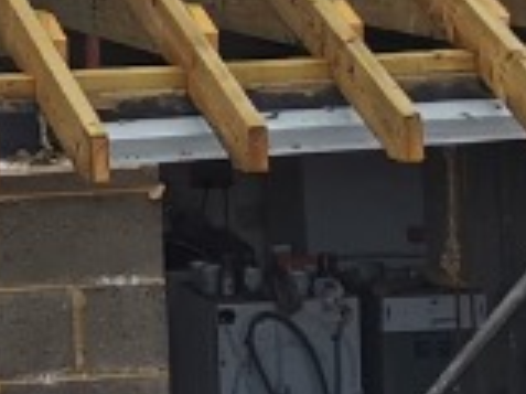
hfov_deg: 9.2
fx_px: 3098
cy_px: -228
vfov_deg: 7.1
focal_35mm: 204
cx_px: -490
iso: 50
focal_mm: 5.58
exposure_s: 1/2193
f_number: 1.8
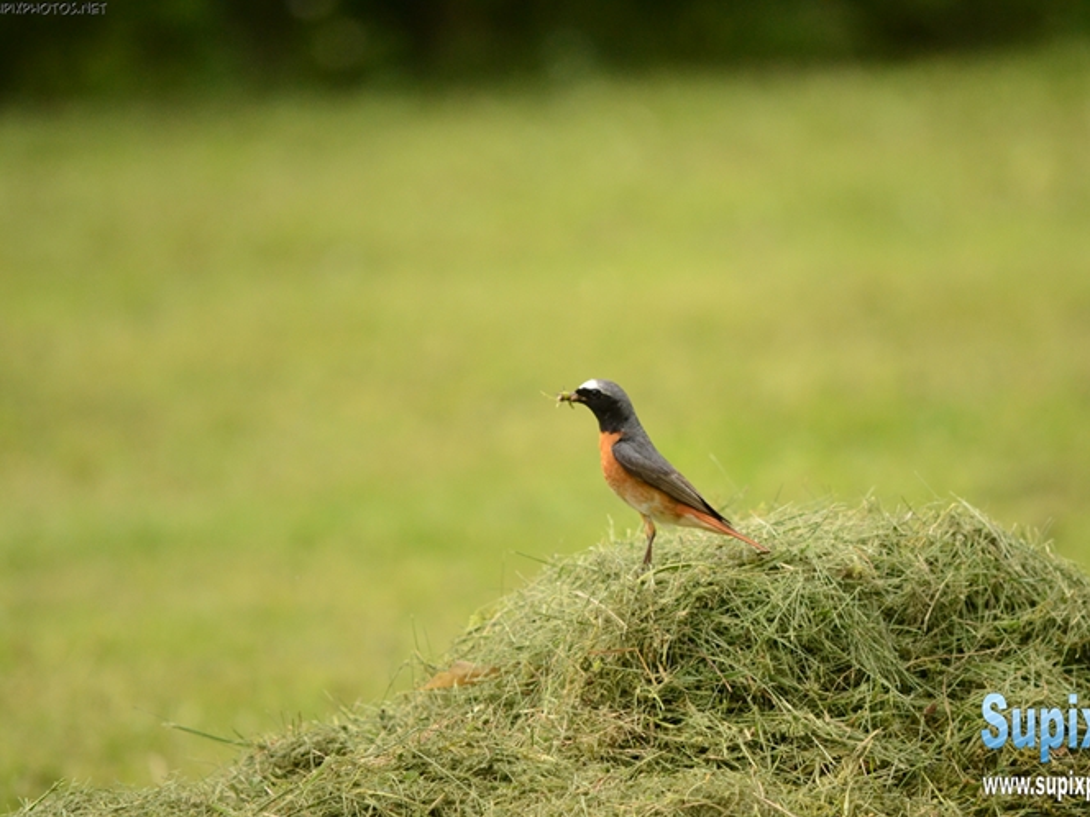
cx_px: 602
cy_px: 408
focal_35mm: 489
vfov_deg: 3.0
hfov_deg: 4.1
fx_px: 15398
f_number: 5.6
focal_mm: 300
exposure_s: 1/1250
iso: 1600
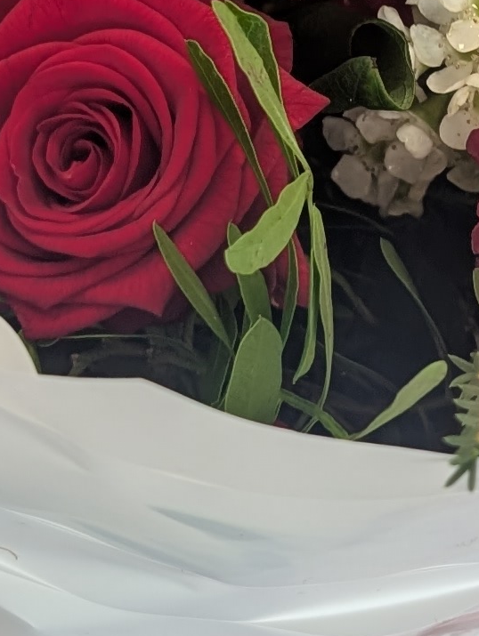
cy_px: -92
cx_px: 438
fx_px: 2522
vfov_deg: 14.0
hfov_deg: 10.8
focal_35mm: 137
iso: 25
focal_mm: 6.9
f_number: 1.68
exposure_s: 1/24.1
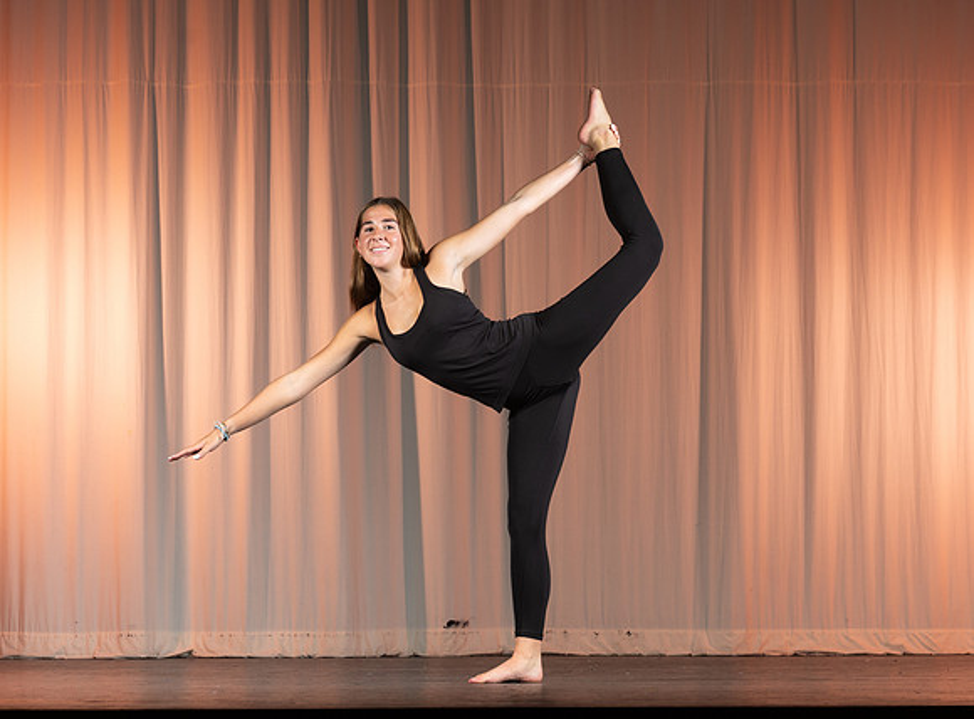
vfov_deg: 12.7
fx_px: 3230
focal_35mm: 115
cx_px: 456
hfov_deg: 17.1
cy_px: 362
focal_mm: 77
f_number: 6.3
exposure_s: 1/160
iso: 125
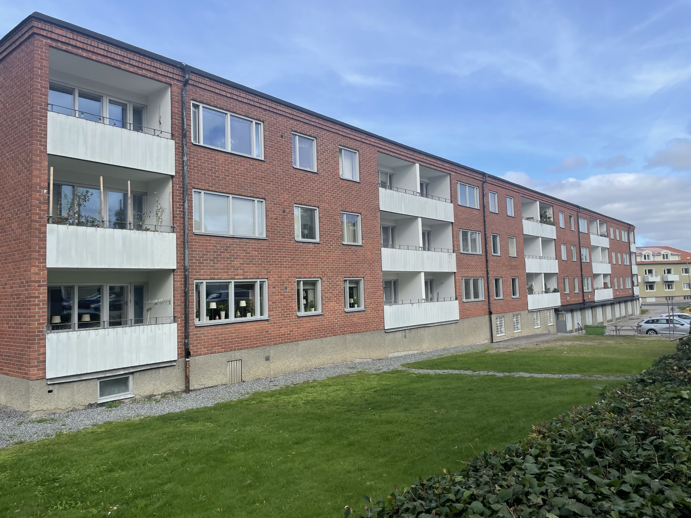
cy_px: 259
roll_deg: +1.5
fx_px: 519
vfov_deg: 53.1
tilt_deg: +4.1
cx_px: 346
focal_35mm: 26
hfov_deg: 67.3
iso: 32
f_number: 1.6
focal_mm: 4.2
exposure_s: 1/2817
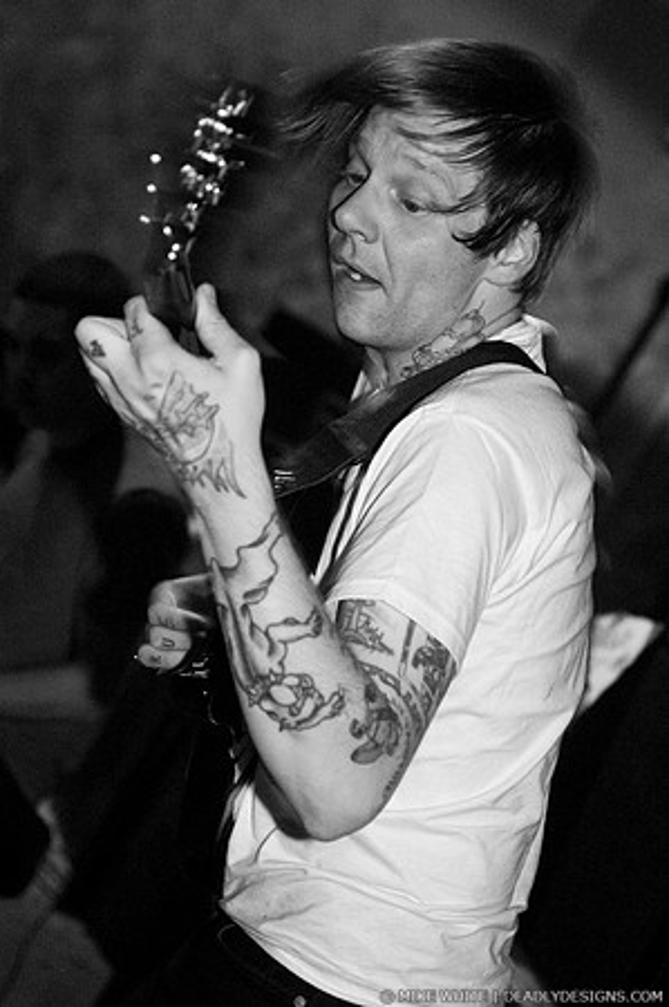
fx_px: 2179
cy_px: 504
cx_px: 334
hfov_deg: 17.5
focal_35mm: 78
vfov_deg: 26.0
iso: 1600
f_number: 2.8
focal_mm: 52
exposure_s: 1/20
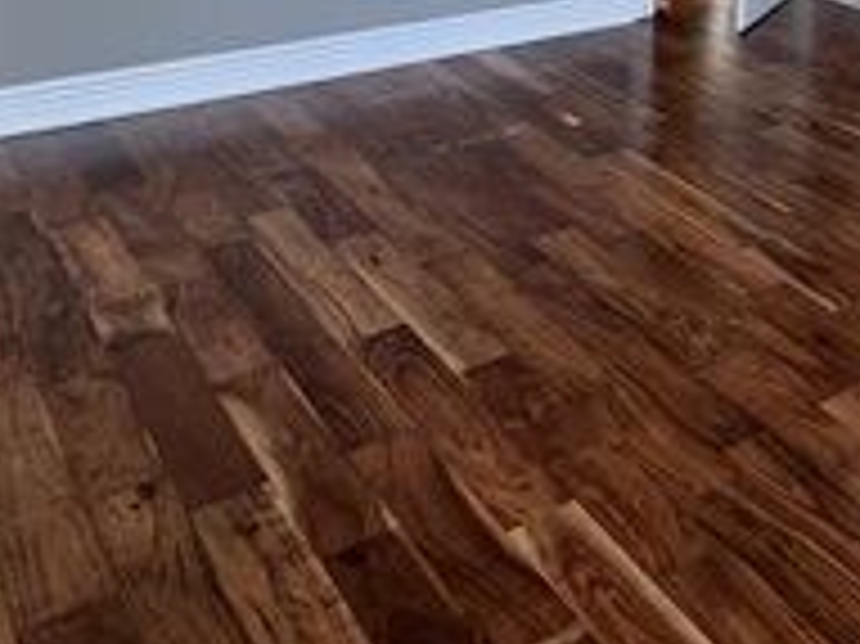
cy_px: -320
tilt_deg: +0.5
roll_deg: -2.6
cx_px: 1137
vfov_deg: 23.7
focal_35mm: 49
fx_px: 1217
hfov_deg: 30.2
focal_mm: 2.22
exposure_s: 1/120
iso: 200
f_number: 2.2
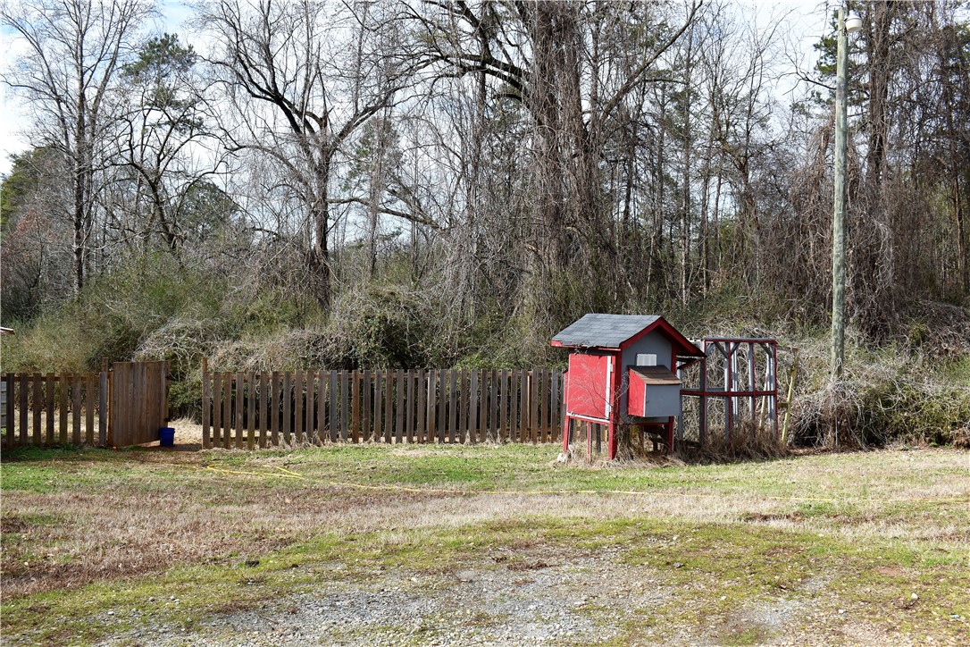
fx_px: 970
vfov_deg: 36.9
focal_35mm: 36
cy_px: 324
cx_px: 485
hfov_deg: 53.1
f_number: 8
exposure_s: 1/250
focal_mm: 24
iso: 125
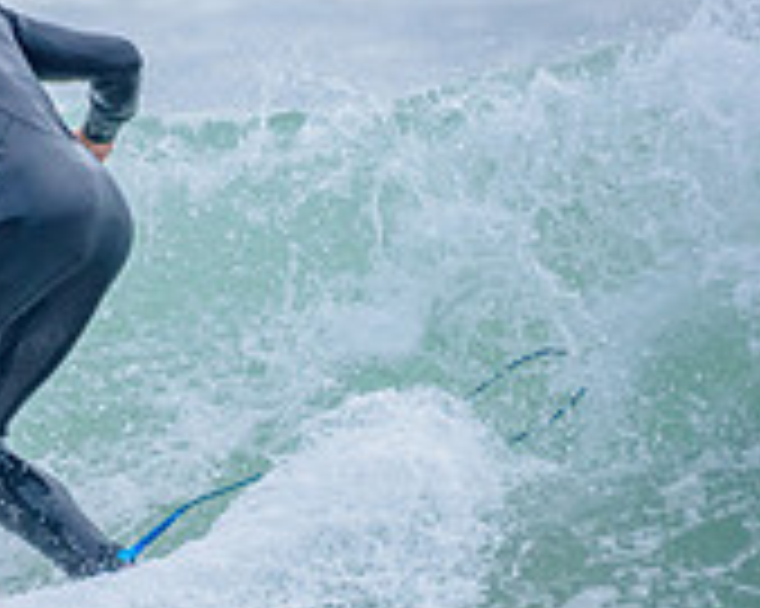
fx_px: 44488
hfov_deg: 1.0
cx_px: -227
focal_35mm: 1979
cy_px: 370
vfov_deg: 0.8
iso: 800
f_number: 5.6
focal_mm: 500
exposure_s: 1/2000
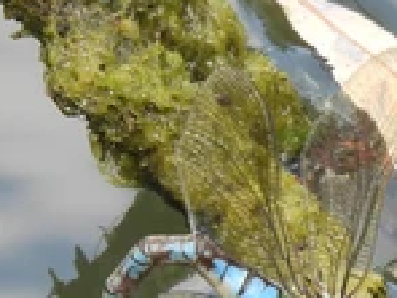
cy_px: 405
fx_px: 42262
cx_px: 464
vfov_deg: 0.4
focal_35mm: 3685
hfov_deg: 0.5
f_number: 5.6
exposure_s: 1/80
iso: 100
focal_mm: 152
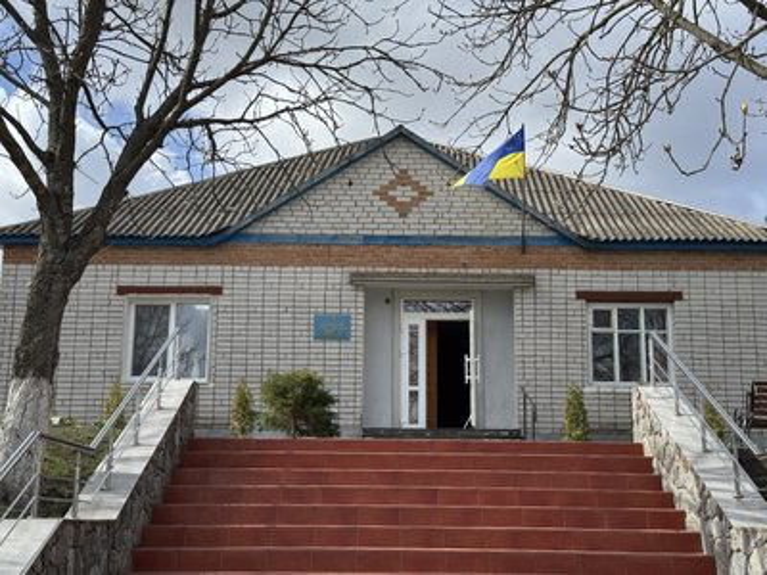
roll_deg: -0.5
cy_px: 288
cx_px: 384
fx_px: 1064
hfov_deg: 39.7
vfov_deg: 30.3
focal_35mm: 48
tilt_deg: +13.9
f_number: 1.78
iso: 64
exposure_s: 1/4049
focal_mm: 6.76
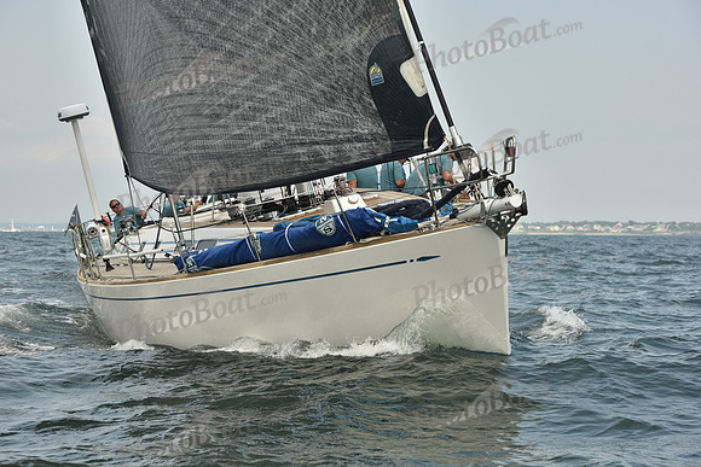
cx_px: 350
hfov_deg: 20.8
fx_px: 1909
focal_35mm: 98
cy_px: 234
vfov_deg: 14.0
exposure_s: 1/800
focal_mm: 98
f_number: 8
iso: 250
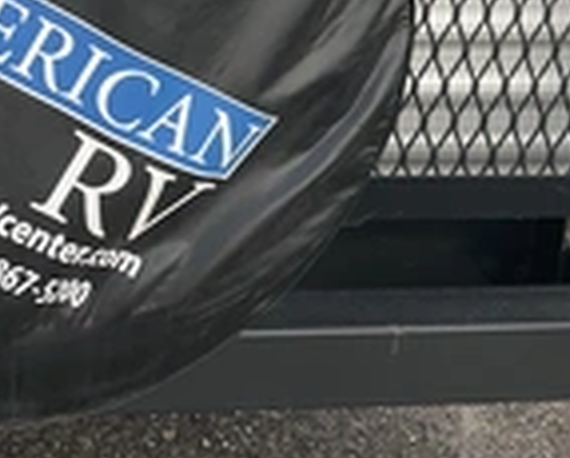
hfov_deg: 23.1
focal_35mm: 79
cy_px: 24
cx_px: 4
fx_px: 1335
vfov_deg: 19.0
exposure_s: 1/759
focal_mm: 3
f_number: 1.8
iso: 25
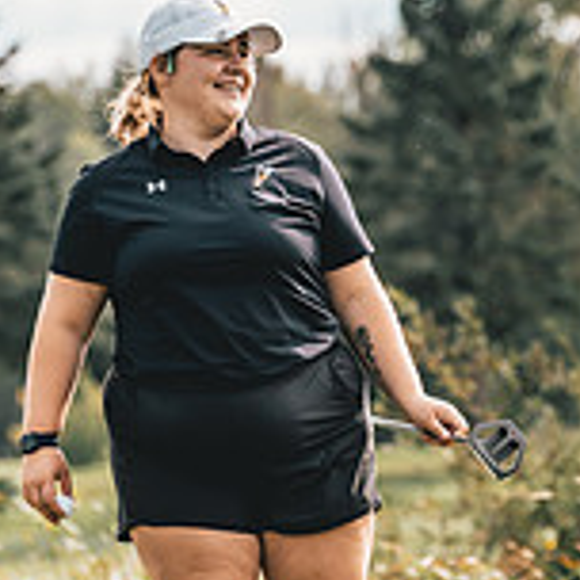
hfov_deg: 2.4
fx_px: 13914
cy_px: 307
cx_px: 206
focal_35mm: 734
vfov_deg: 2.4
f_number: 6.3
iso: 400
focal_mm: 223
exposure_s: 1/1250
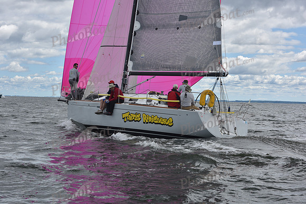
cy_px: 102
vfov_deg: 19.5
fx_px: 595
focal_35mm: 70
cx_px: 153
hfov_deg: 28.8
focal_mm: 70
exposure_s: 1/800
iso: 250
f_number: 9
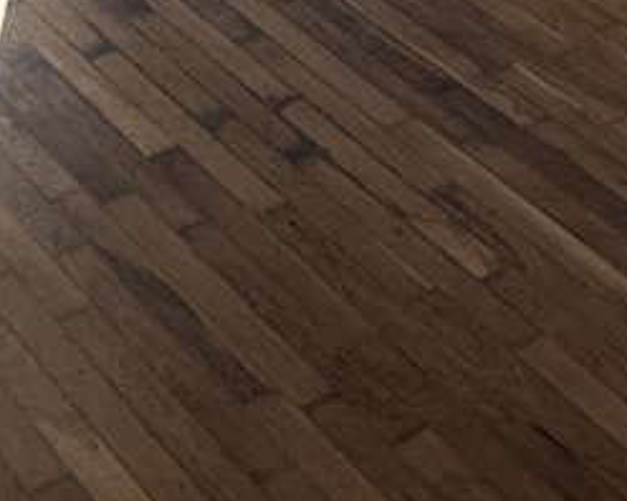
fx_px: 1965
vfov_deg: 10.1
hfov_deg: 17.6
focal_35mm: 106
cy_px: -1070
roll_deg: +0.6
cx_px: -23
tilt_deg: +0.2
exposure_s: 1/574
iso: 50
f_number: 2.2
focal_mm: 2.22
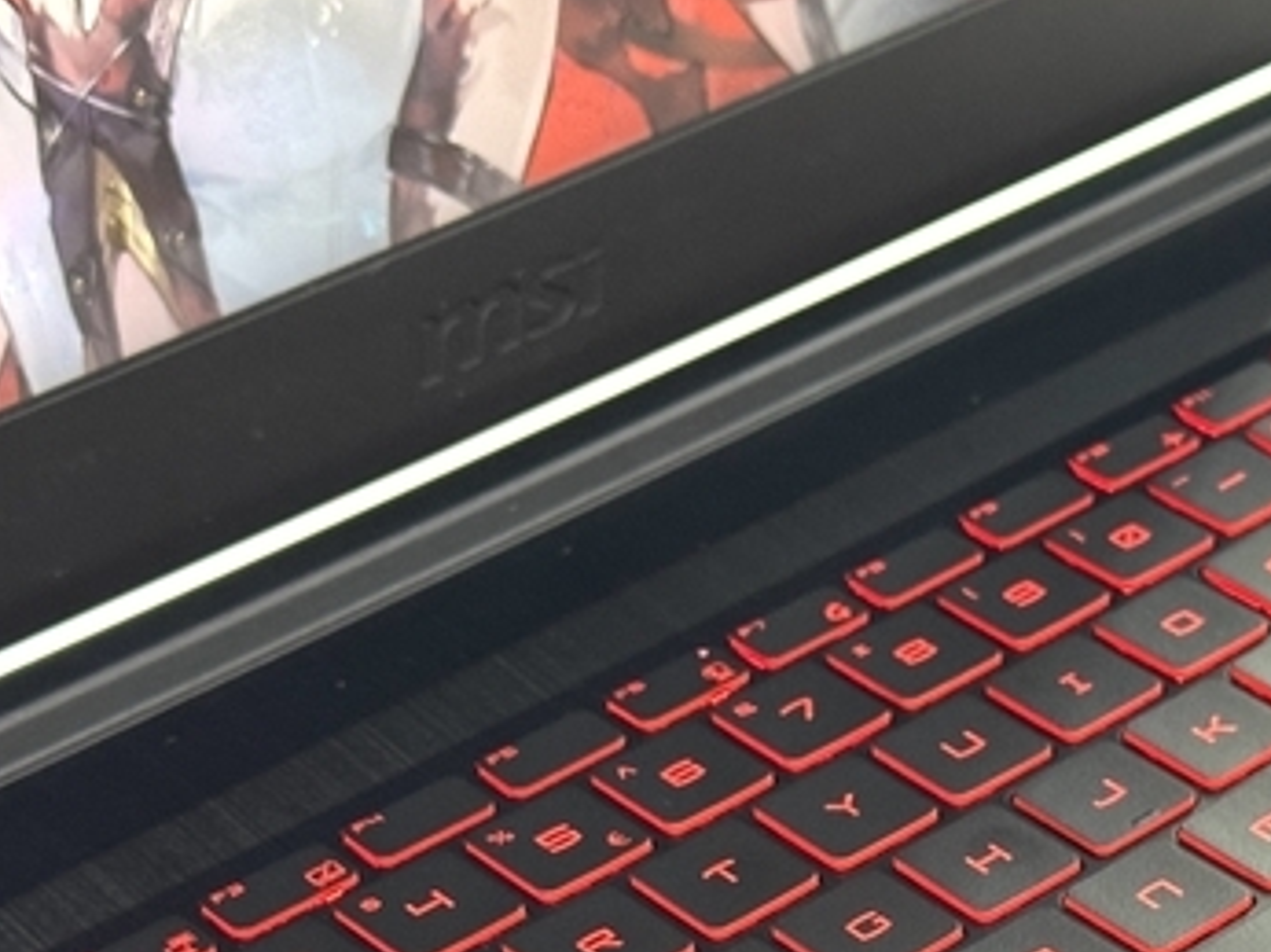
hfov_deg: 17.5
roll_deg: +1.8
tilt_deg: -40.6
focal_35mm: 111
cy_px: 1088
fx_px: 4073
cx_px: 1076
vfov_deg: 13.0
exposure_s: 1/60
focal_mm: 6.76
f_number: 1.78
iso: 160
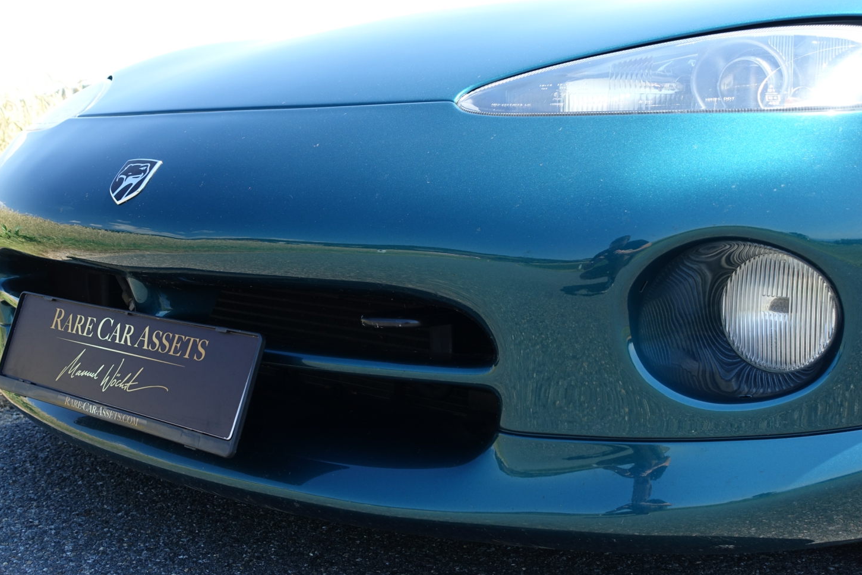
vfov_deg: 28.1
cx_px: 392
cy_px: 264
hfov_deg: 41.1
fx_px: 1149
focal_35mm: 48
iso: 125
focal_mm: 15.94
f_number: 4
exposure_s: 1/250
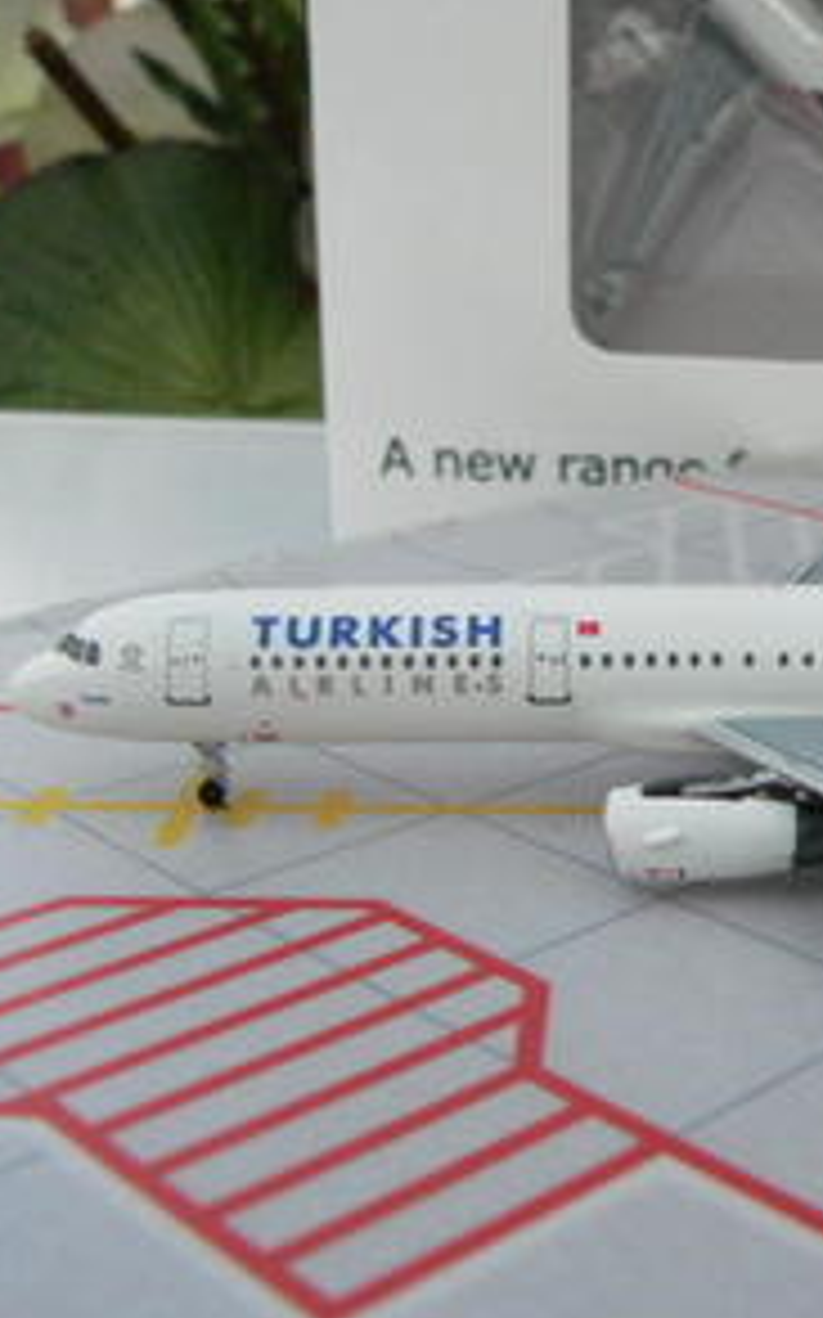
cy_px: 661
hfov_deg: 22.5
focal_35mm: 55
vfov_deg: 36.9
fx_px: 1975
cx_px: 859
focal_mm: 6.4
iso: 400
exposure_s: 1/320
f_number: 4
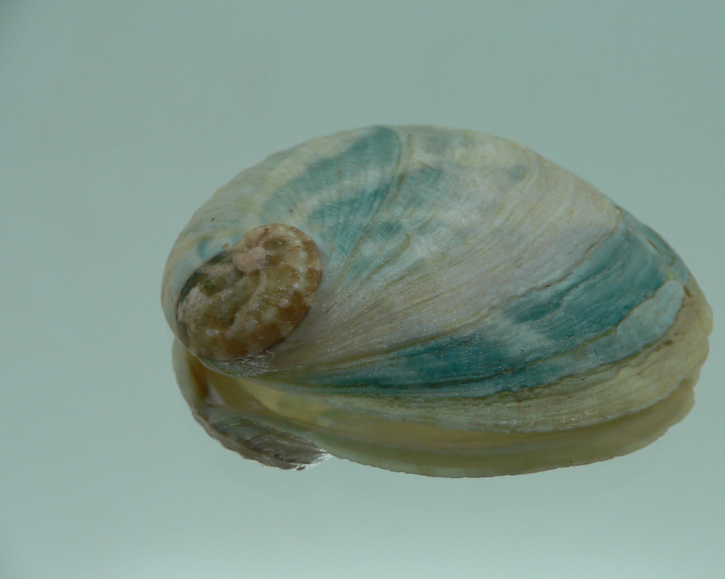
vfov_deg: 34.9
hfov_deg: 42.7
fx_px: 922
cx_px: 440
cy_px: 300
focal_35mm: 43
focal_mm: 4.6
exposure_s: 1/60
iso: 80
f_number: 2.8
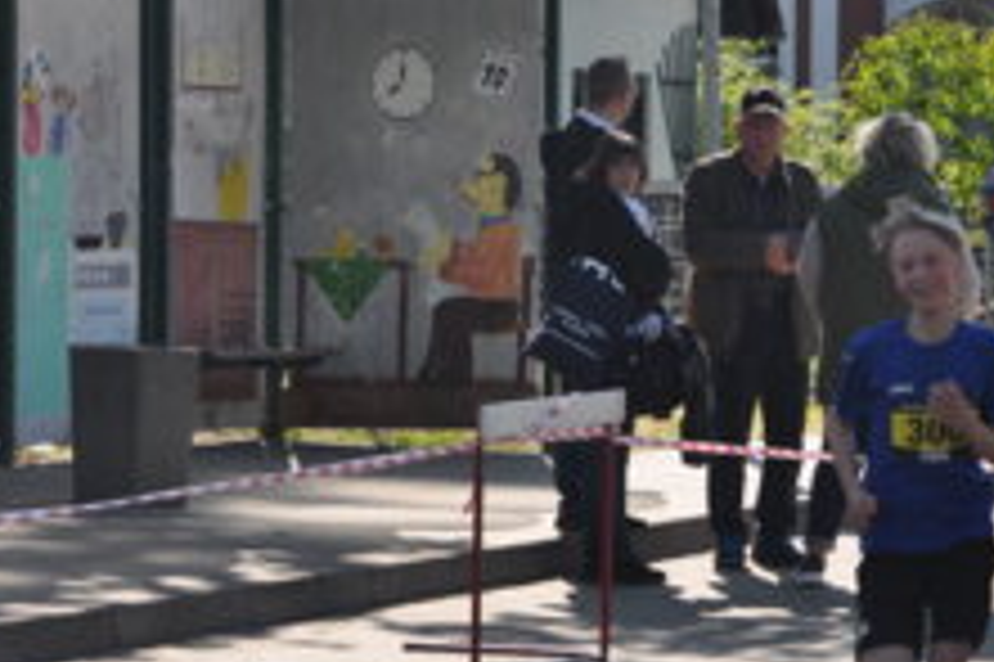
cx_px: 589
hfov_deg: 9.7
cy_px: 486
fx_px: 5849
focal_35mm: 212
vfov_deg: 6.5
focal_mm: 78
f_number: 5
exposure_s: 1/1250
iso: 400
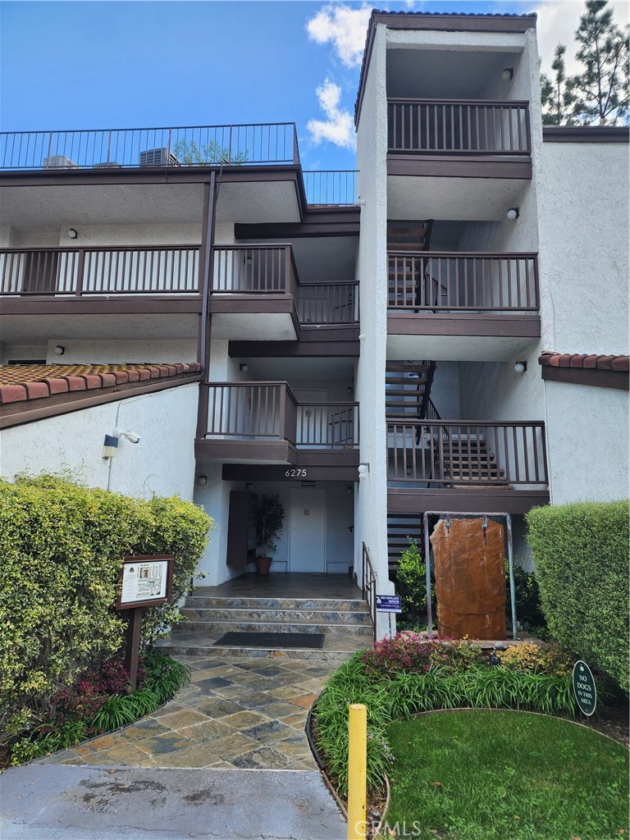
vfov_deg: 73.9
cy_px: 420
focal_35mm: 23
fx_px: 558
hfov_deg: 58.9
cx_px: 315
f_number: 1.8
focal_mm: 6.4
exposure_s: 1/230
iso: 12
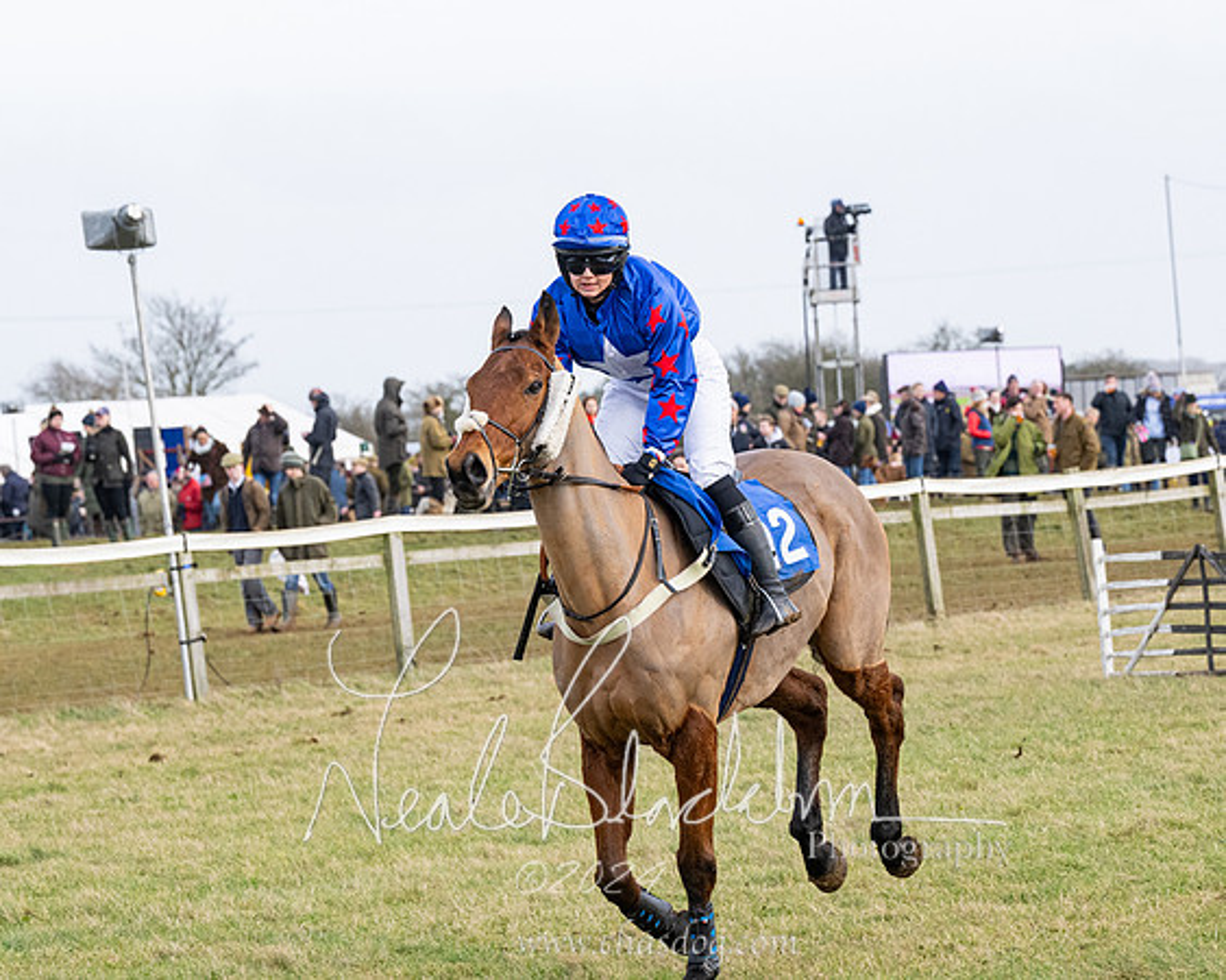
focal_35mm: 157
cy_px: 490
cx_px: 613
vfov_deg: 9.9
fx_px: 5681
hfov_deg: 12.3
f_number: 5
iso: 800
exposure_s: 1/1600
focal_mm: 93
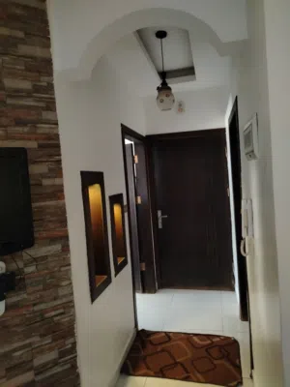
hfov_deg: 56.8
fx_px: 268
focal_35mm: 24
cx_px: 145
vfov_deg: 71.6
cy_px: 194
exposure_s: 1/25
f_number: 1.75
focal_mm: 5.25
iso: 3944
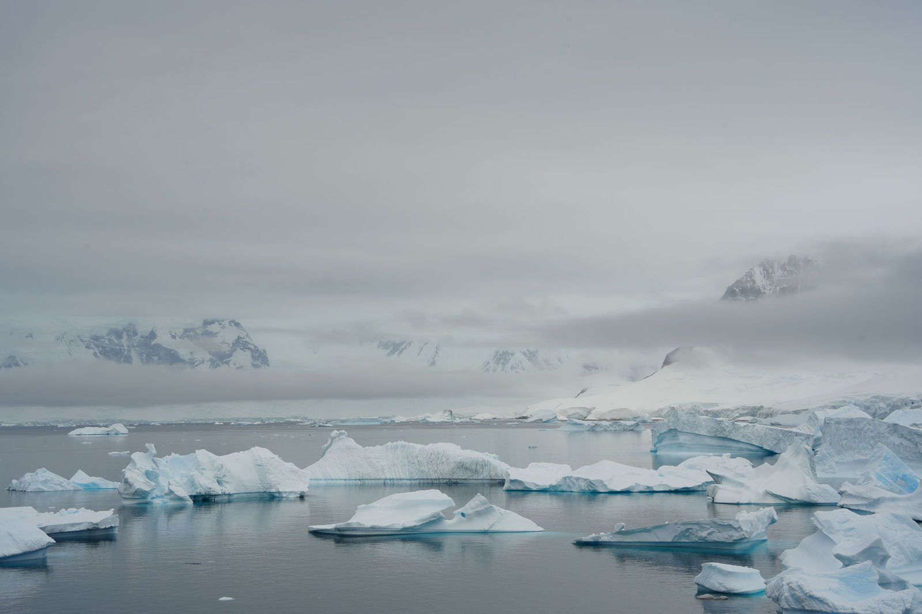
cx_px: 461
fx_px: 1639
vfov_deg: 21.2
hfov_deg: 31.4
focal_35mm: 64
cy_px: 307
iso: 100
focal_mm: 64
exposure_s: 1/250
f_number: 11
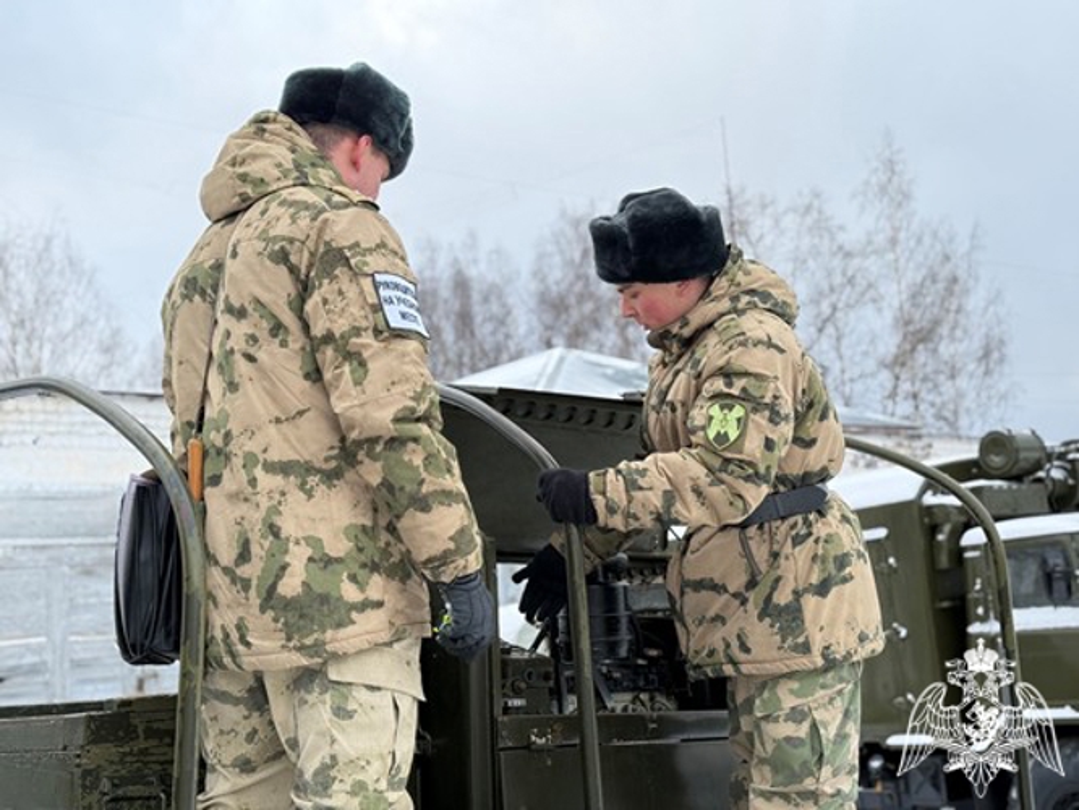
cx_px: 540
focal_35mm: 48
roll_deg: +5.4
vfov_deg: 30.3
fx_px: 1497
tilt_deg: +9.2
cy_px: 405
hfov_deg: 39.6
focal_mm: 6.76
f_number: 1.78
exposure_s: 1/496
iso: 64
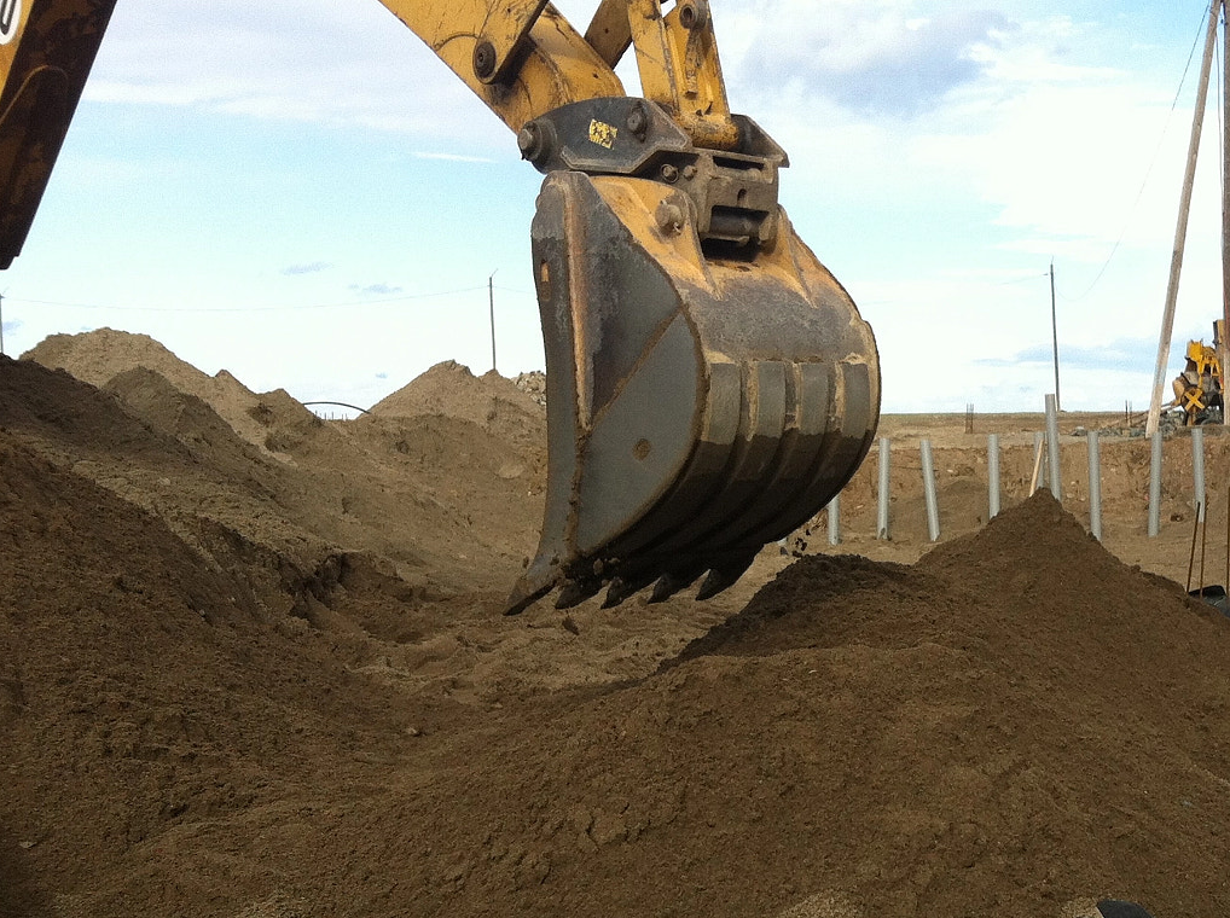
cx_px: 883
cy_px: 635
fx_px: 1951
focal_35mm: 55
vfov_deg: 26.3
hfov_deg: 34.4
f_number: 2.8
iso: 80
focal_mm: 3.85
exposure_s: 1/718
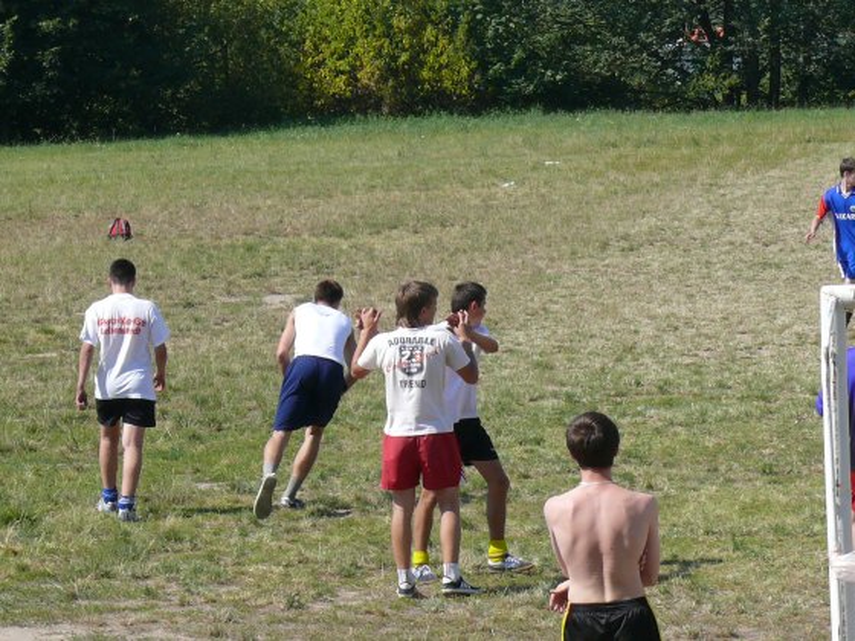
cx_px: 428
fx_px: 4446
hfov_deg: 11.0
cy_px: 320
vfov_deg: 8.2
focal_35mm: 180
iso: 100
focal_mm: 21.3
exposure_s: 1/500
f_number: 5.6
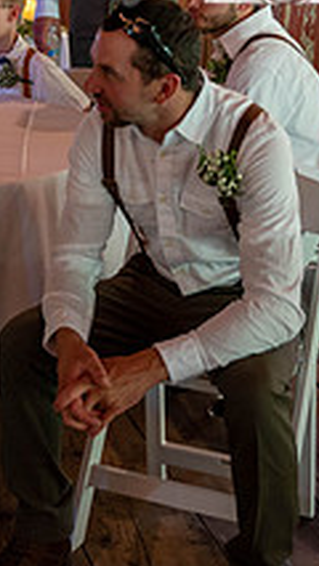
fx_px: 1307
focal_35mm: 87
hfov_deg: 13.7
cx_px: -21
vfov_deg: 23.9
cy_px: 83
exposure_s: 1/125
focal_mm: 30.5
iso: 1800
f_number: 2.8
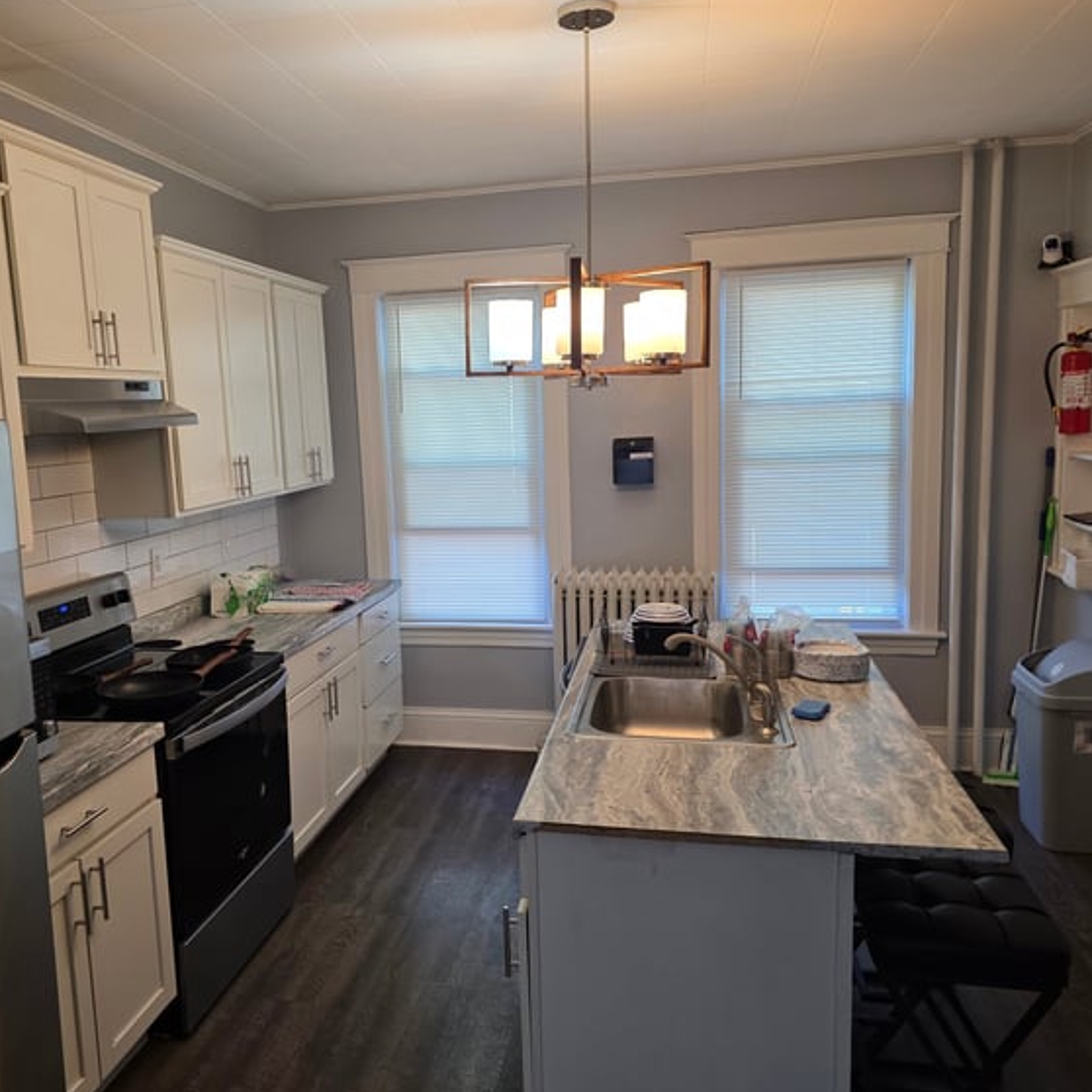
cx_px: 481
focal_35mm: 28
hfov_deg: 57.1
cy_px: 540
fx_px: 999
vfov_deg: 57.3
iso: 200
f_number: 1.7
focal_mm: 6.25
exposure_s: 1/120
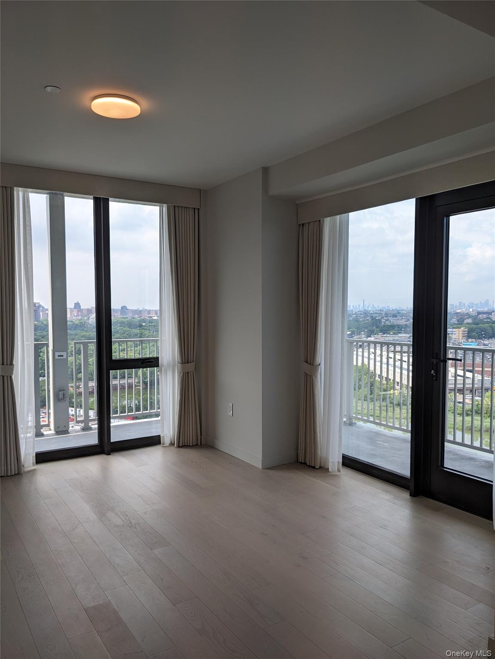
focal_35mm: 27
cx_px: 248
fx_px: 515
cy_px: 330
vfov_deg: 65.3
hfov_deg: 51.4
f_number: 1.73
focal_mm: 4.38
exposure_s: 1/780
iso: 43
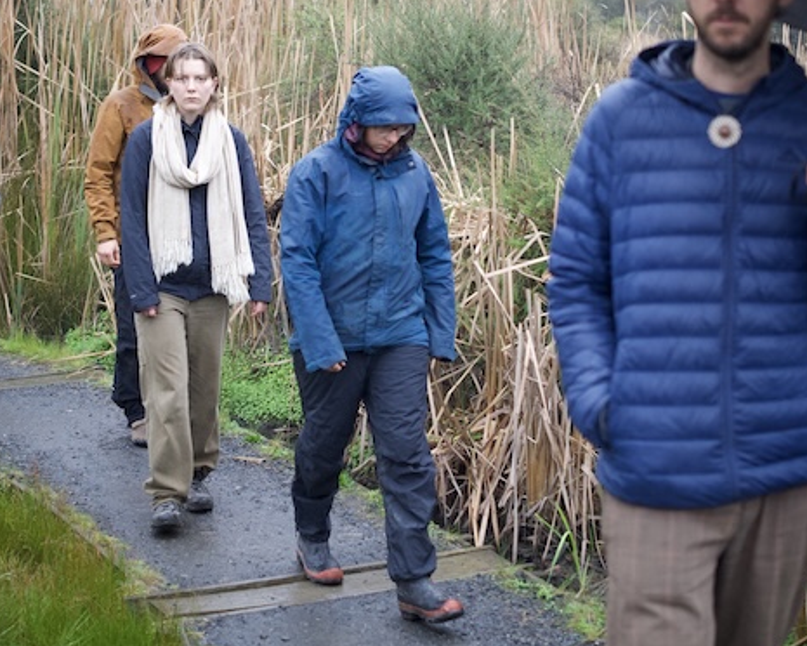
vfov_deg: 26.7
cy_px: 234
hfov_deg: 33.2
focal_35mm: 57
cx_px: 411
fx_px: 1356
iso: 1000
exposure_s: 1/800
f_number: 1.7
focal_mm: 25
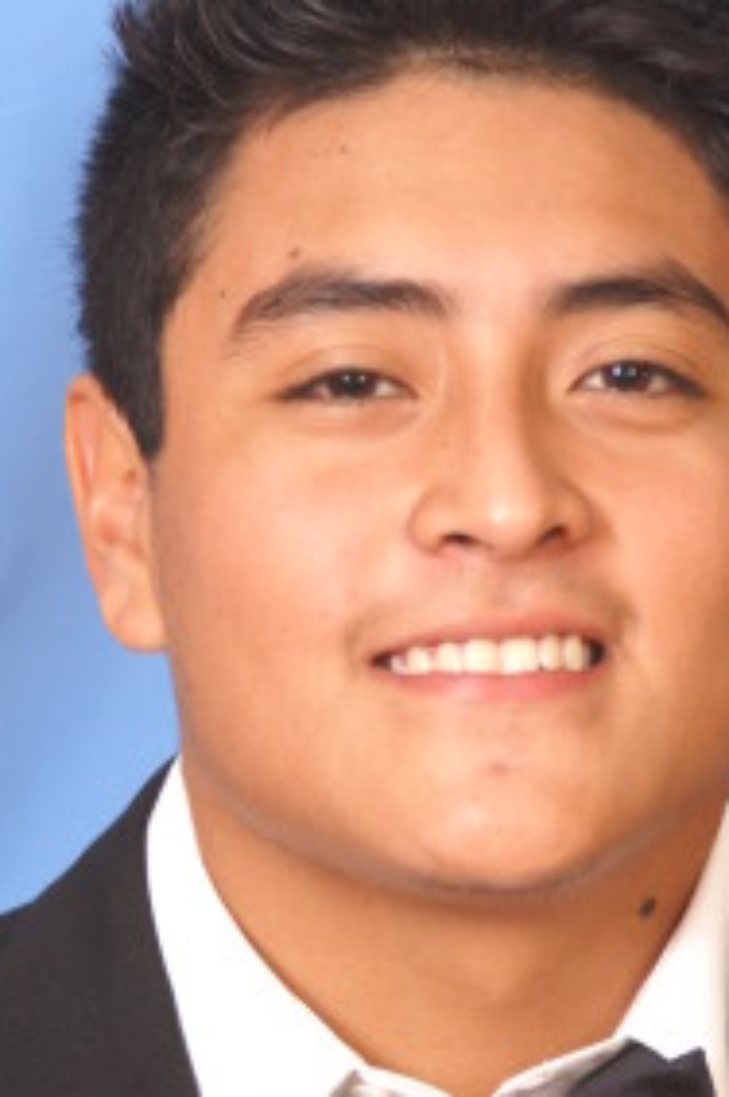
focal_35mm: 376
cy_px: 603
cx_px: 473
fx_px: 11454
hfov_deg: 3.6
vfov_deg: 5.5
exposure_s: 1/60
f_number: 5.6
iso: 400
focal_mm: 105
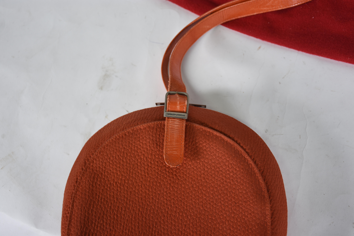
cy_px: 118
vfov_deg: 26.5
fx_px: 501
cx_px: 177
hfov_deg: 38.9
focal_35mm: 51
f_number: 5
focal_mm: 34
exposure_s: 1/60
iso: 200
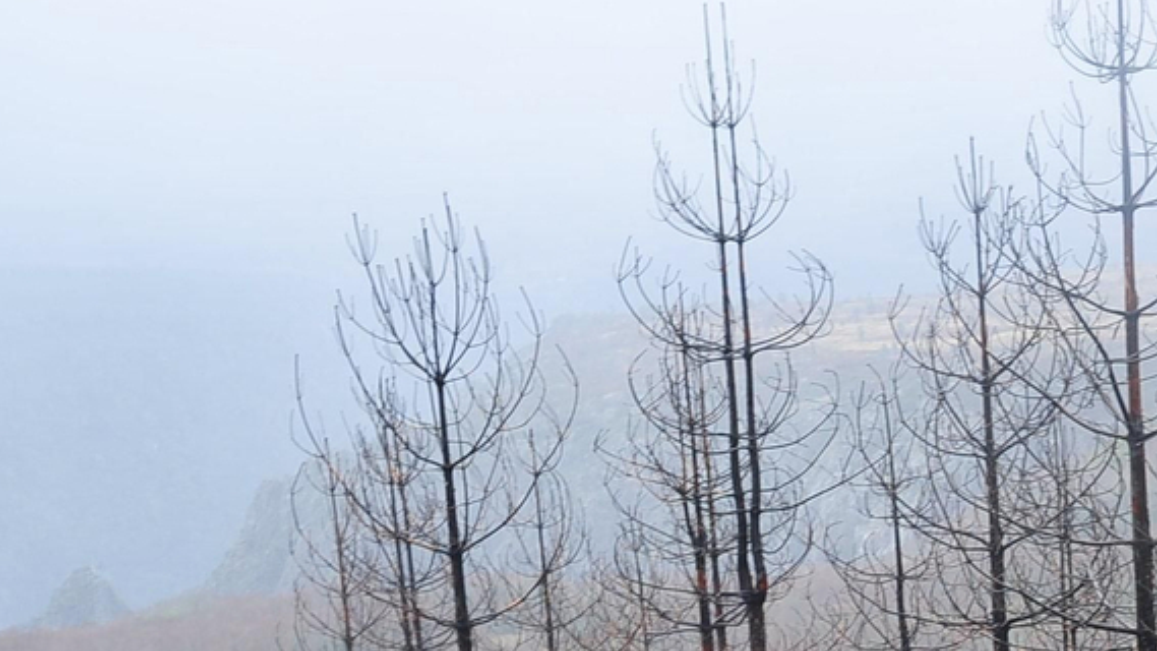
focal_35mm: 103
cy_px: 756
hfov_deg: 19.9
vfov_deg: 11.5
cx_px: 1234
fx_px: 3160
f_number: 5
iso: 400
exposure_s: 1/125
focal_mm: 35
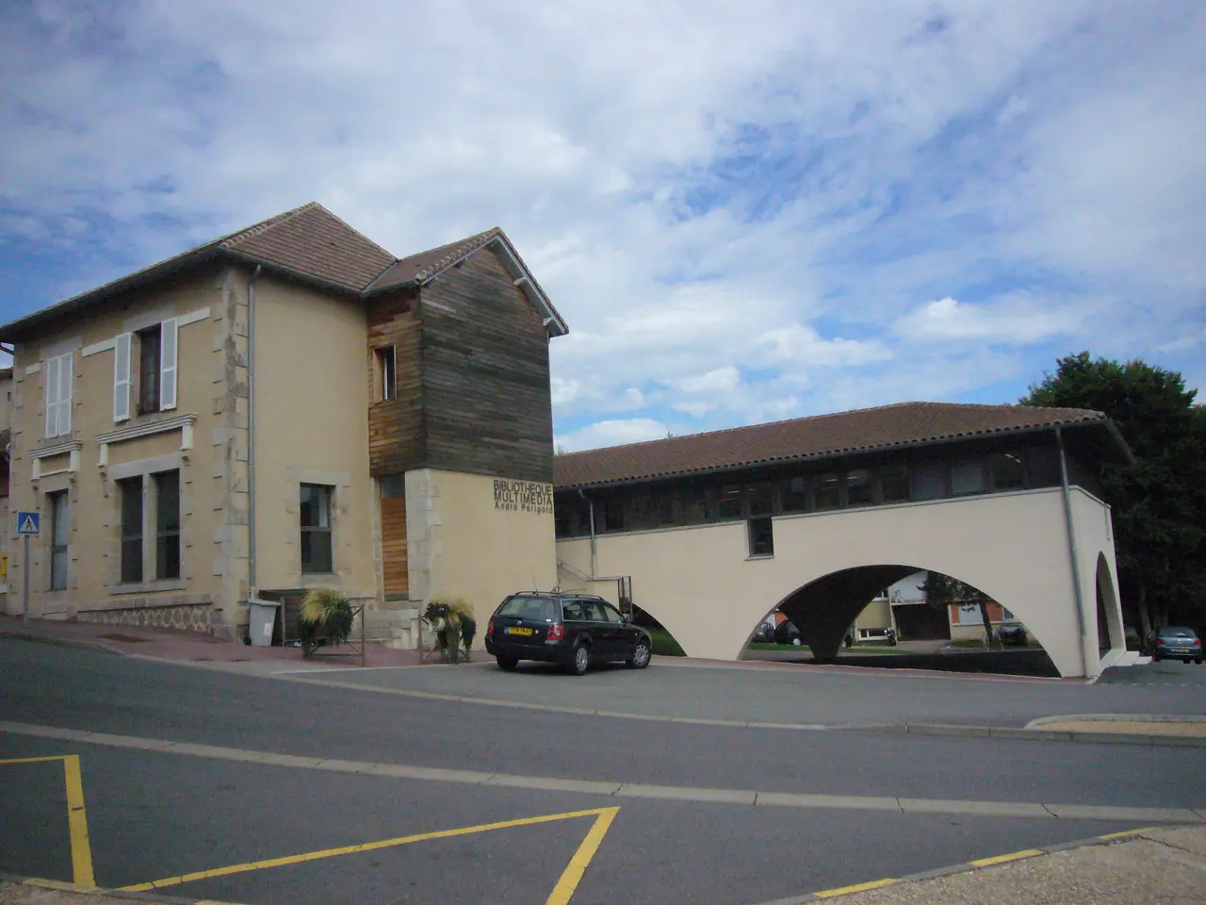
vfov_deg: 49.7
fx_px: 976
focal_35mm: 28
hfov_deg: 63.4
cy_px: 452
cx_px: 603
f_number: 5.6
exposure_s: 1/1600
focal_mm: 4.6
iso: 400
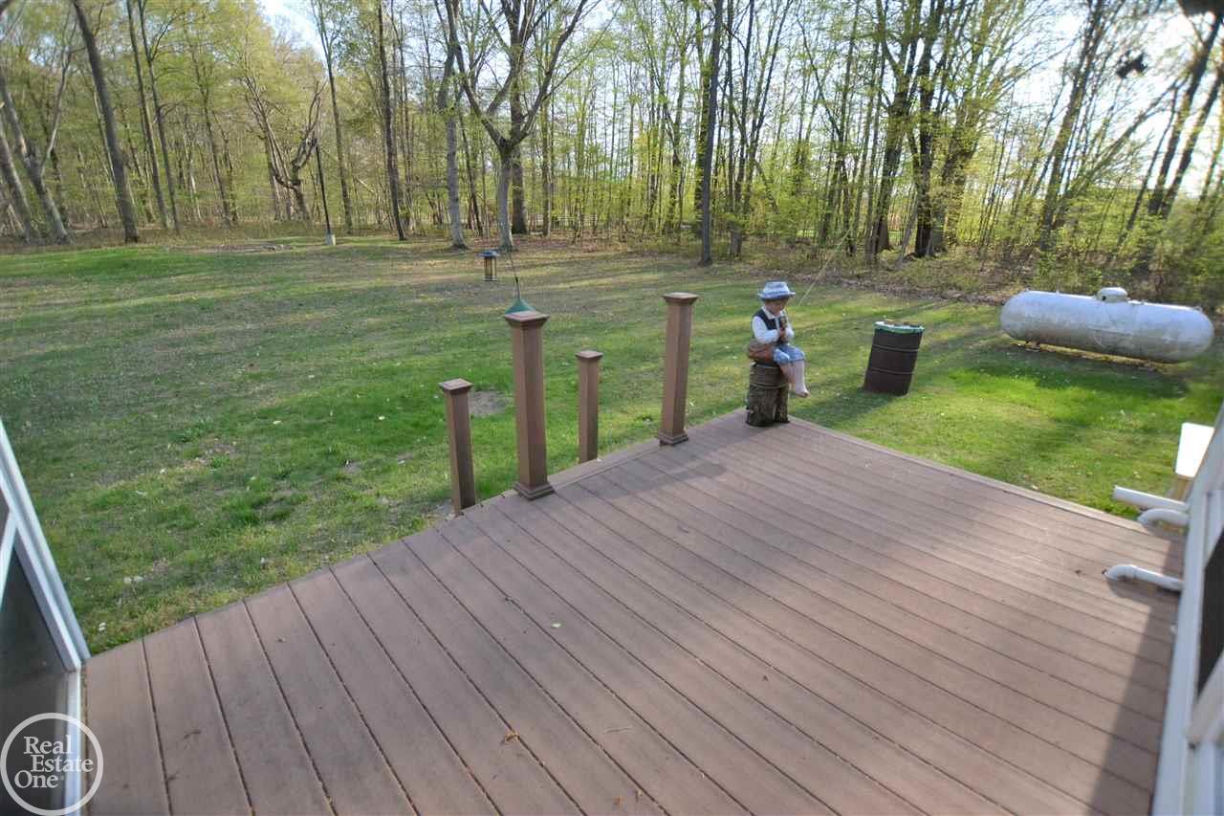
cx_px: 612
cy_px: 408
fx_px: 510
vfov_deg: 77.3
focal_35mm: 15
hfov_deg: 100.4
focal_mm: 10
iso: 1600
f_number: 4
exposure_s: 1/4000
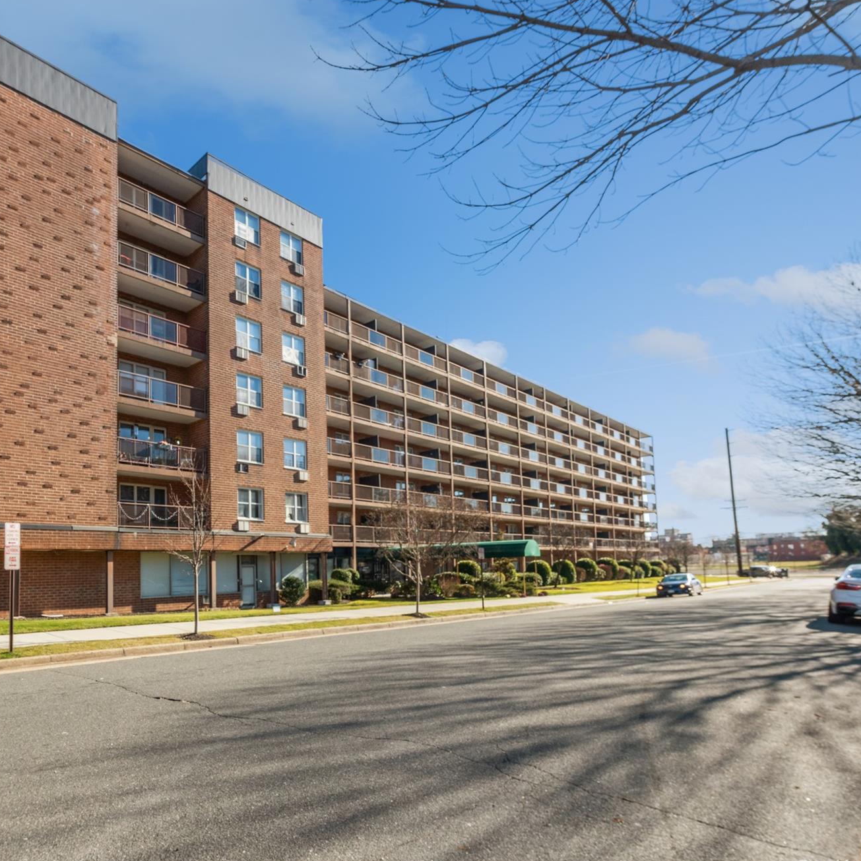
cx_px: 254
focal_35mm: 20
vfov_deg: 74.8
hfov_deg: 71.5
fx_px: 563
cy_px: 433
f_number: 11
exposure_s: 1/320
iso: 400
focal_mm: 15
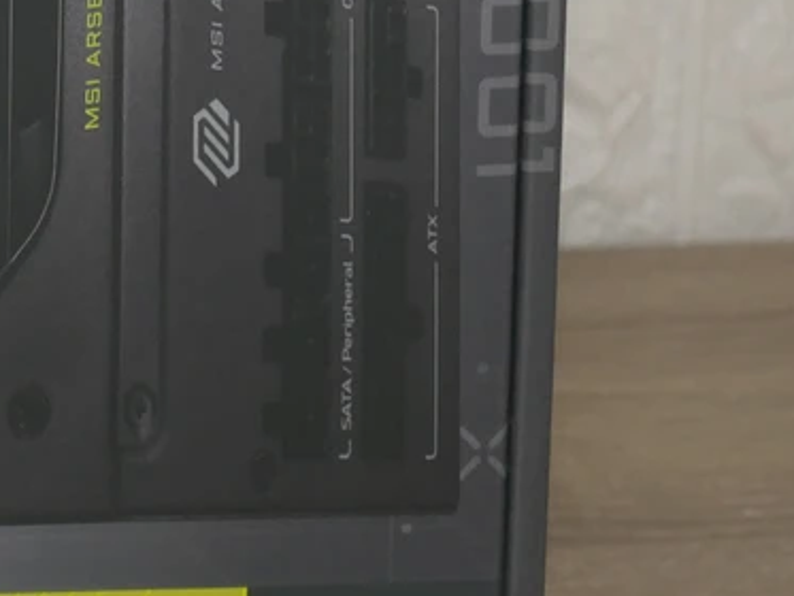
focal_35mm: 270
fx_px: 6195
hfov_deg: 7.2
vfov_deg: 5.5
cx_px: -530
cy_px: -72
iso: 800
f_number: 5.5
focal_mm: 35
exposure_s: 1/60
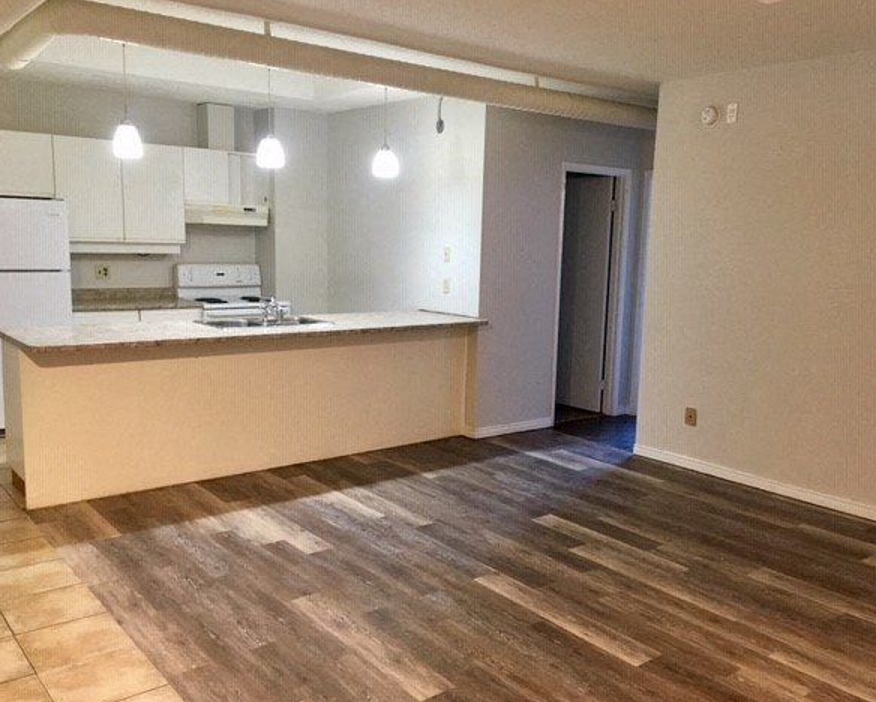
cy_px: 358
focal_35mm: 31
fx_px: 804
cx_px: 458
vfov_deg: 47.2
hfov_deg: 57.1
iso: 160
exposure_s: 1/30
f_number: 2.2
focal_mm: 4.15
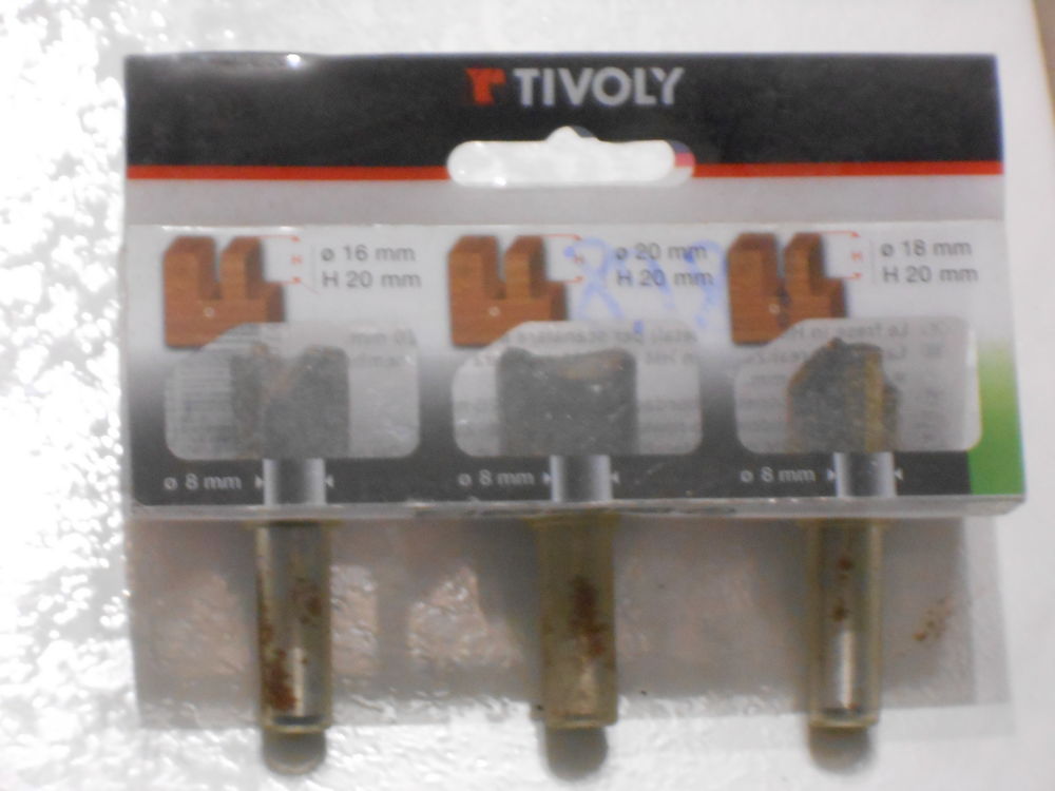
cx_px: 528
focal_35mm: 156
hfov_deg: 12.7
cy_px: 396
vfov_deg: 9.5
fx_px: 4754
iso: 800
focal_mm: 27.6
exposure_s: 1/5
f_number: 6.5
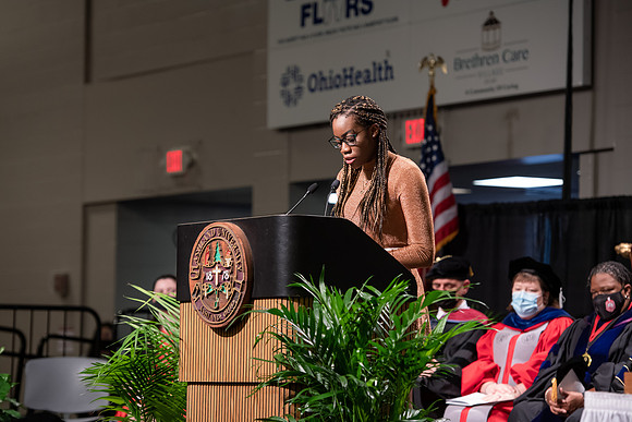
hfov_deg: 15.8
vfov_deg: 10.6
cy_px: 211
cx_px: 316
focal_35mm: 130
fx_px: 2283
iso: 1250
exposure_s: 1/200
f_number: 3.5
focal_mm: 130
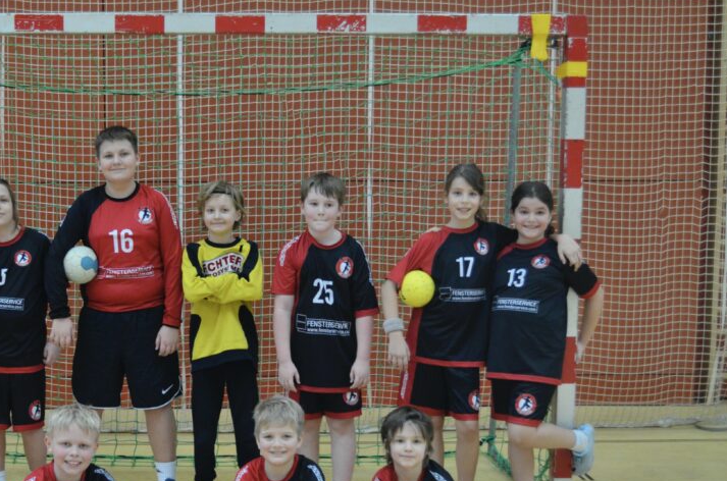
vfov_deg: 23.9
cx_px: 236
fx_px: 1128
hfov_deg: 35.3
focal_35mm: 56
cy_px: 334
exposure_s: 1/160
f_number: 4.2
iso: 1600
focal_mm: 26
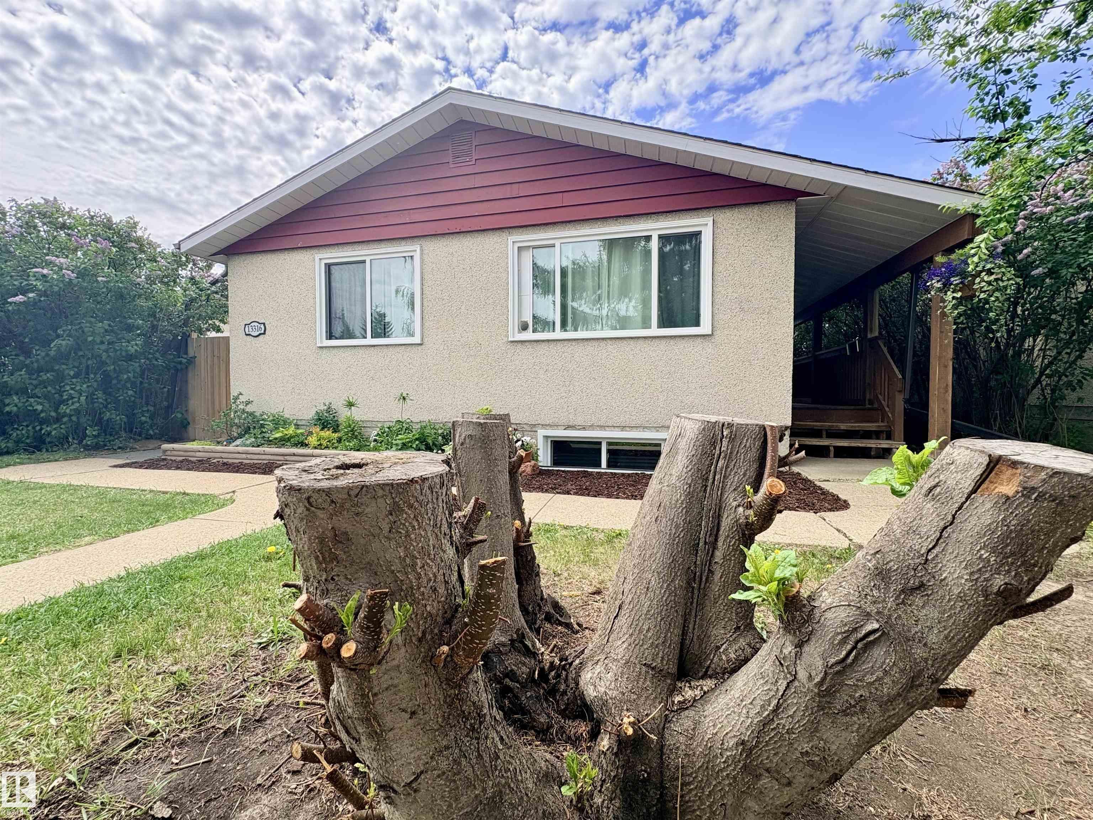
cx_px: 546
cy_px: 410
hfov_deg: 102.1
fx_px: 442
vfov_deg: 85.7
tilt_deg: -1.7
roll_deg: +0.2
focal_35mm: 14
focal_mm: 2.22
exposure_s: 1/771
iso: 40
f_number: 2.2
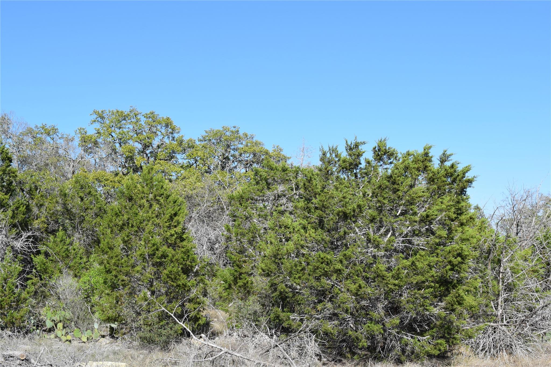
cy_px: 184
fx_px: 735
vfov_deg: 28.1
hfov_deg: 41.1
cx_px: 276
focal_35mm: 48
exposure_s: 1/320
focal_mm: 32
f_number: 9
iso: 200
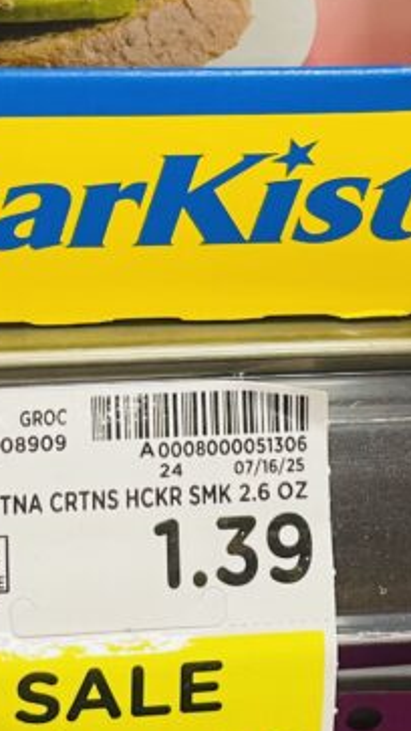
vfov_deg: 25.4
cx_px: 99
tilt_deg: -22.6
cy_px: 18
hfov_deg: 15.0
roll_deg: -1.9
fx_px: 1551
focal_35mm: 80
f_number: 1.6
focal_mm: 4.2
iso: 125
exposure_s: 1/44
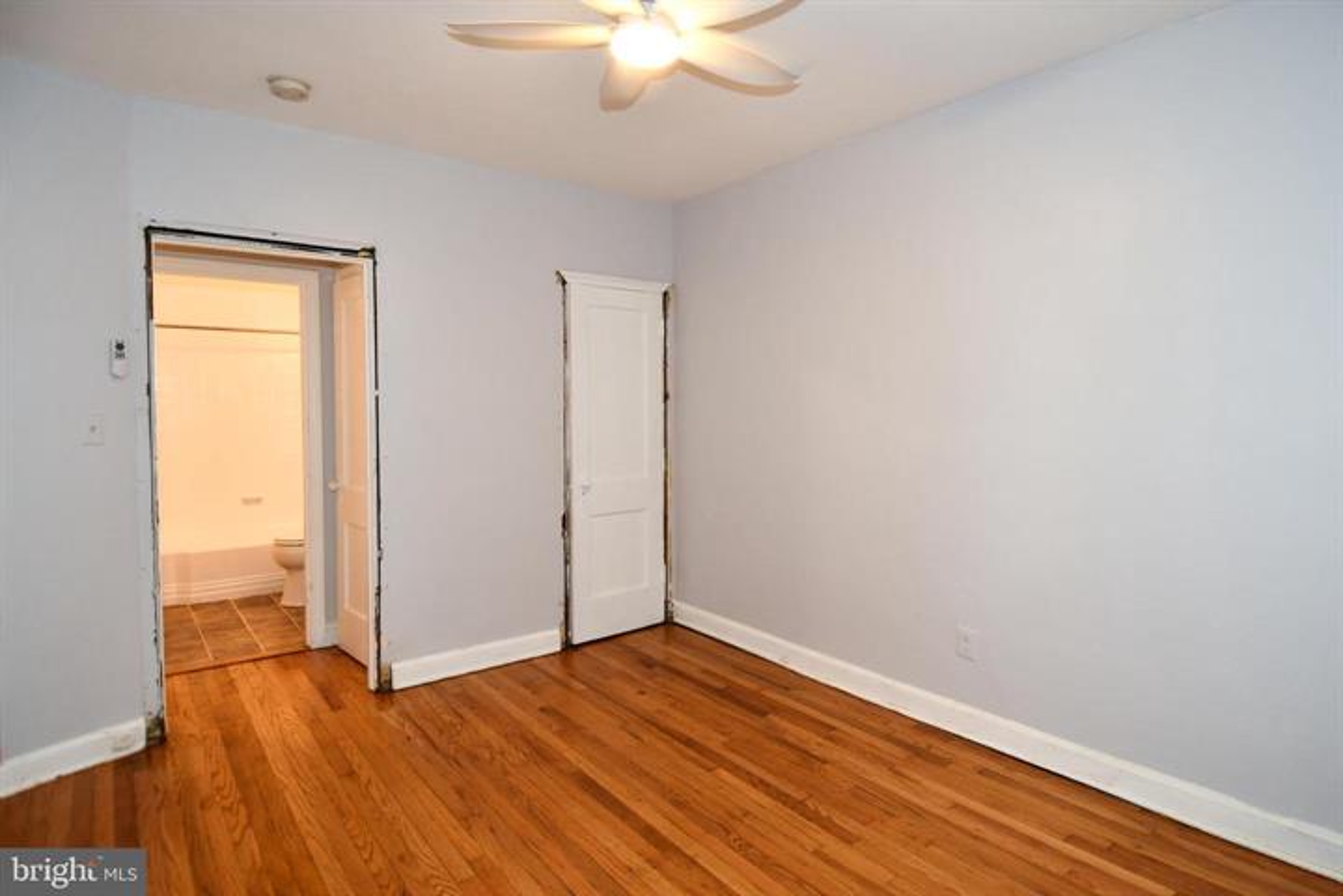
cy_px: 448
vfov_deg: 67.4
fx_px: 671
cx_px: 672
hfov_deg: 90.0
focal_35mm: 18
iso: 500
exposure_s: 1/60
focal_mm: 12
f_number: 4
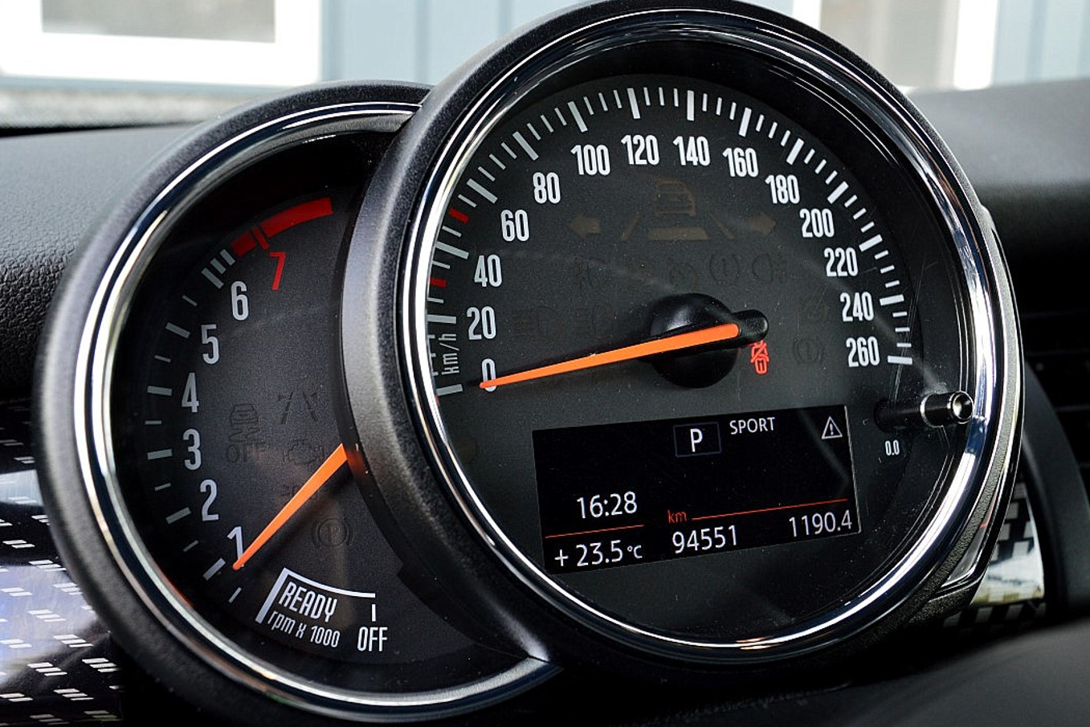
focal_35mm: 34
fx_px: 1029
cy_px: 368
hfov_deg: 55.8
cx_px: 534
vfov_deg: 38.9
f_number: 6.3
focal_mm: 22
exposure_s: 1/60
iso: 800
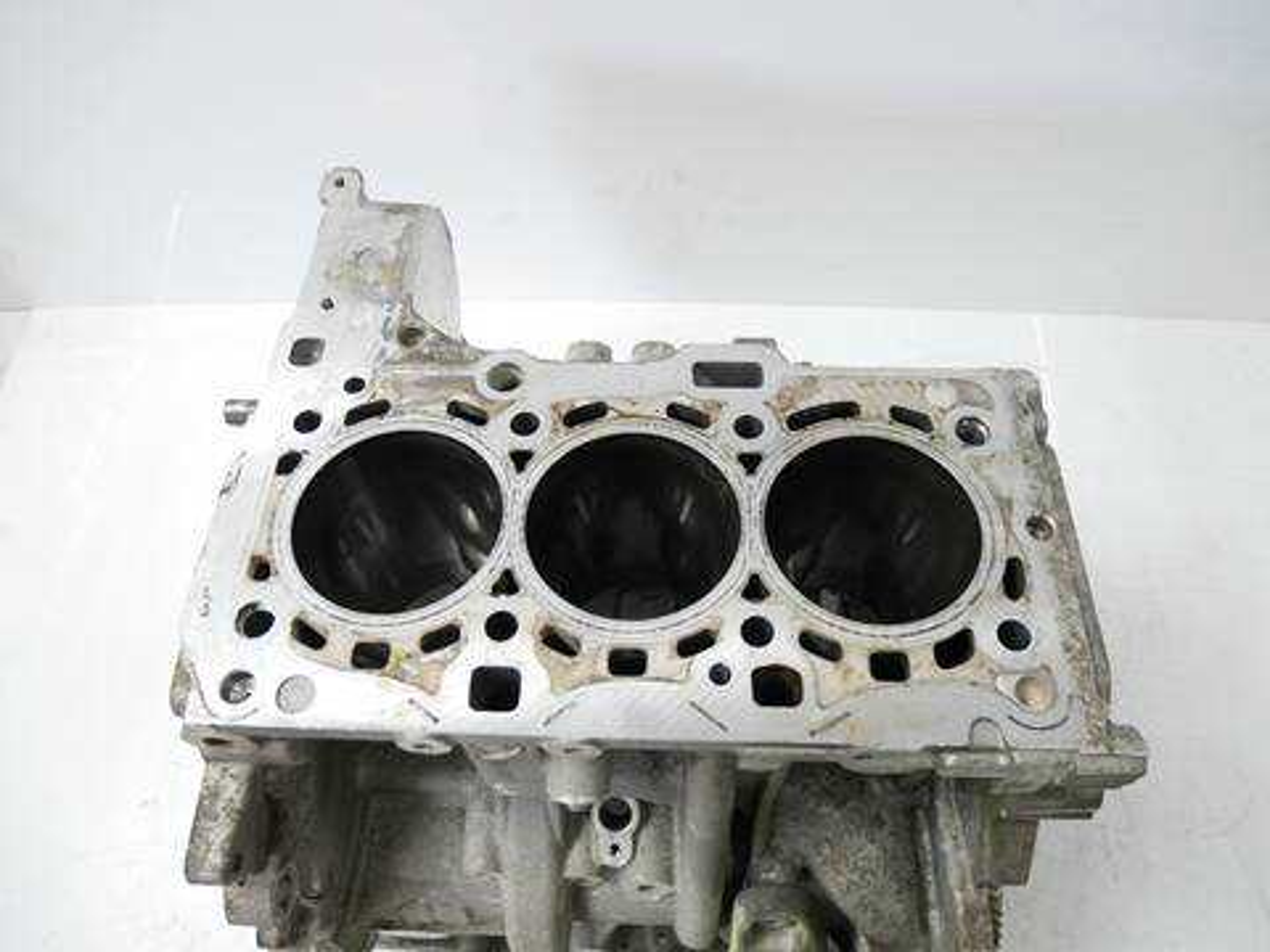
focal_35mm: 24
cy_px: 476
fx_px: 881
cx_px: 635
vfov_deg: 56.8
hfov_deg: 71.6
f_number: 3.5
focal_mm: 12
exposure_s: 1/60
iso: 500
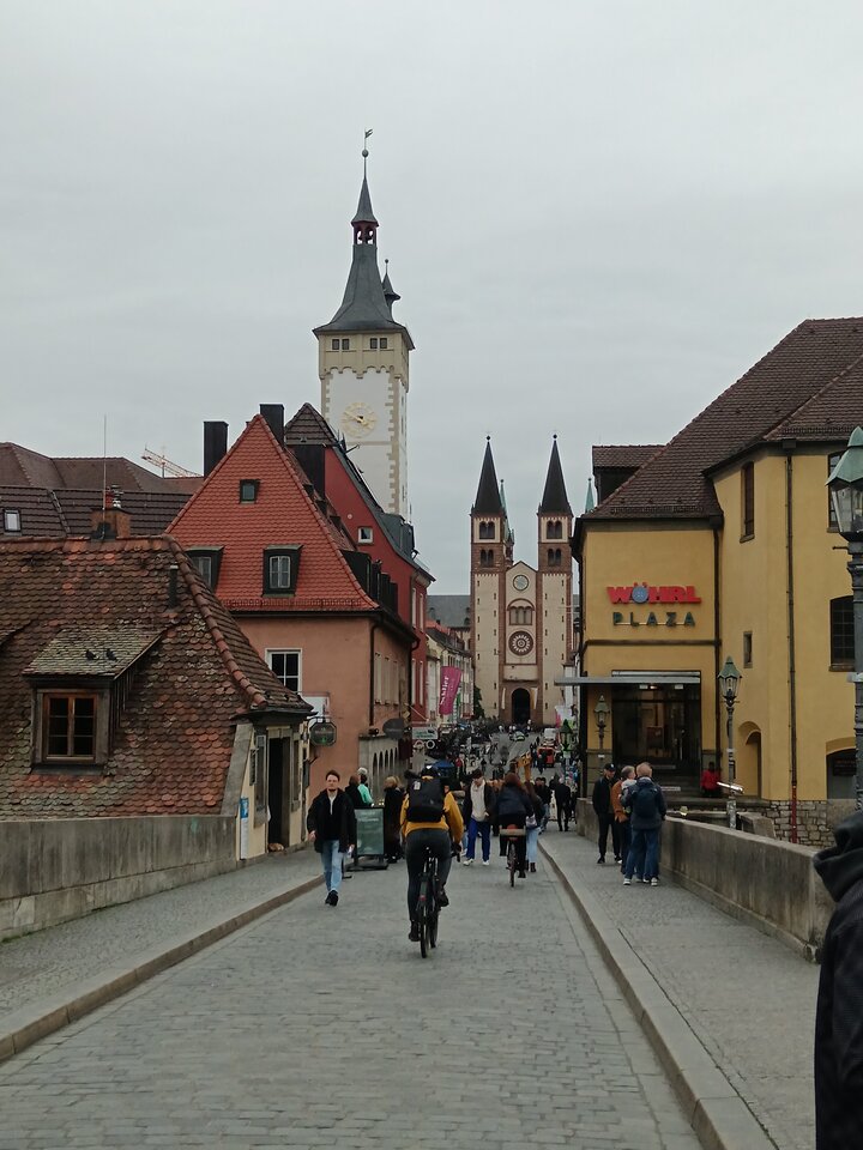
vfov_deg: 35.5
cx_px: 432
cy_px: 575
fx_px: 1795
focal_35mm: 54
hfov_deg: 27.0
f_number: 1.9
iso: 286
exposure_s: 1/900
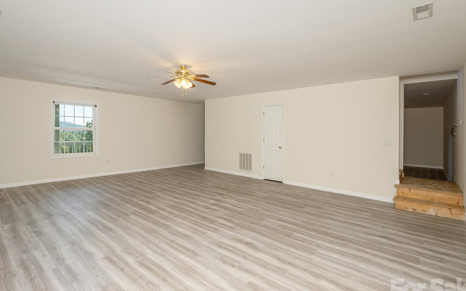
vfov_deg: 68.0
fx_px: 216
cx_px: 200
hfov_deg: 93.7
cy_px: 147
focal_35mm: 17
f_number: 7.1
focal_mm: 14
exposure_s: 1/80
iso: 320
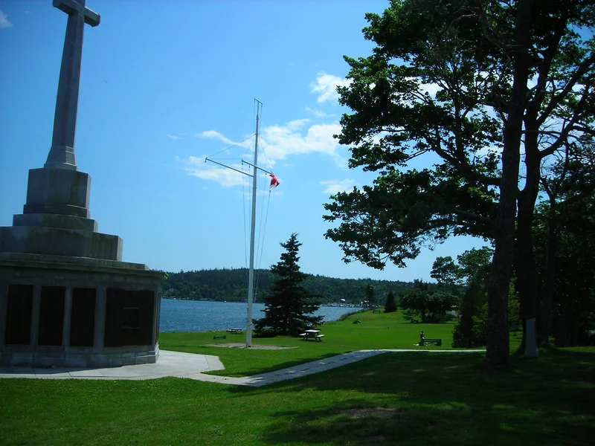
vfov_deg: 37.7
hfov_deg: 49.0
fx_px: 653
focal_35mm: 38
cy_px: 223
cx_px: 298
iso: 70
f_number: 6.4
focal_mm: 6.3
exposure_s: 1/466
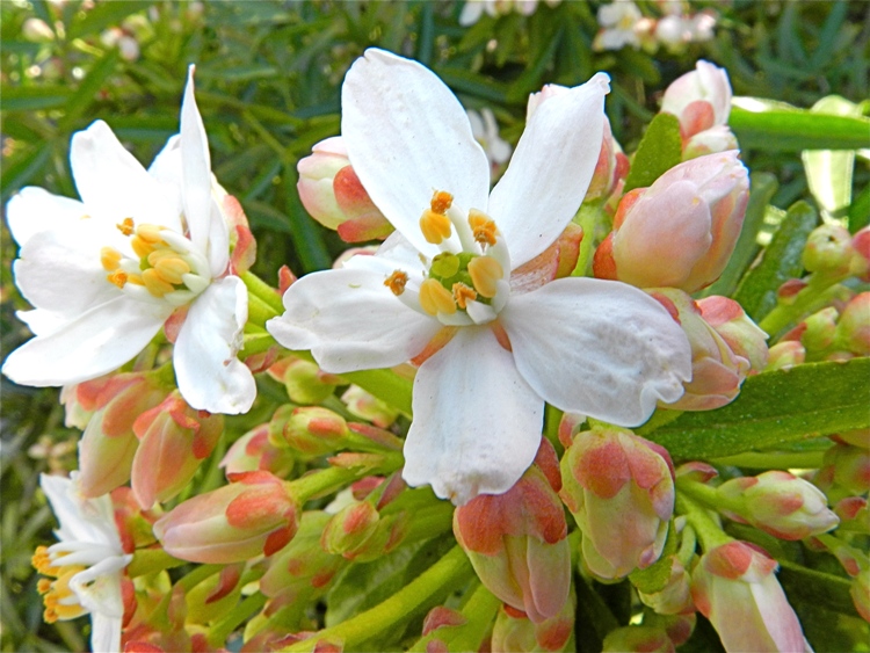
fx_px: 805
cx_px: 435
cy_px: 326
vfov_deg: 44.2
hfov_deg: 56.8
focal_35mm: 32
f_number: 8
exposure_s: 1/60
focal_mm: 5.6
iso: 160
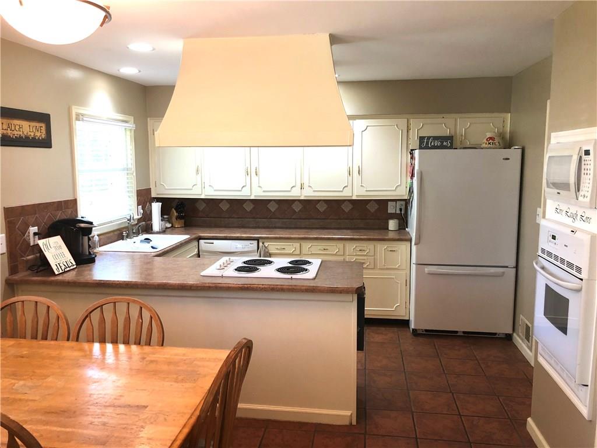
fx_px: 483
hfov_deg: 63.4
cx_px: 298
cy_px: 224
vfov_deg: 49.7
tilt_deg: -6.5
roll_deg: +0.4
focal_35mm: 28
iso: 40
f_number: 1.8
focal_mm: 4
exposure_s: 1/20
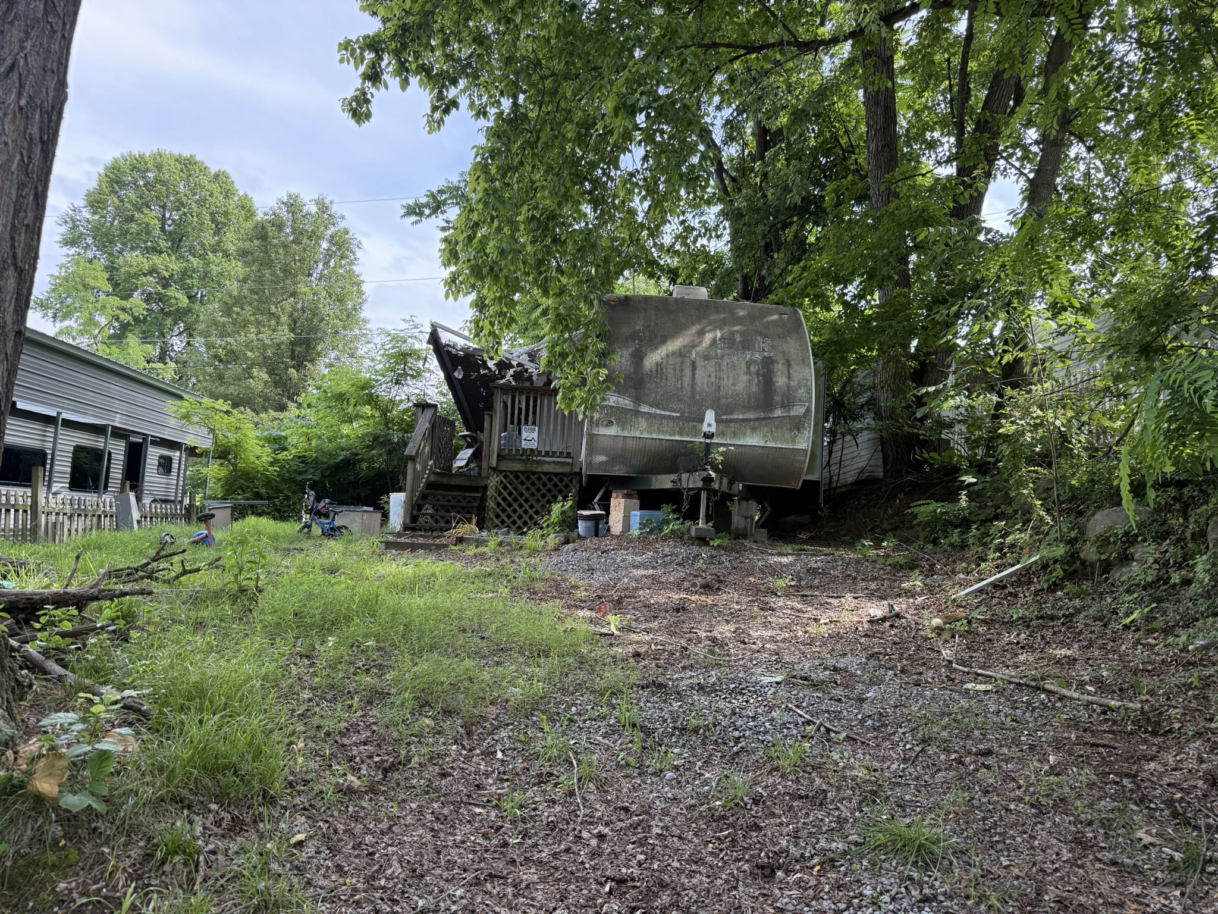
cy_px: 457
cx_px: 609
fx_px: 844
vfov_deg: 56.8
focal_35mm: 24
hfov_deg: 71.6
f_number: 1.78
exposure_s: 1/491
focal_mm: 6.76
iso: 100
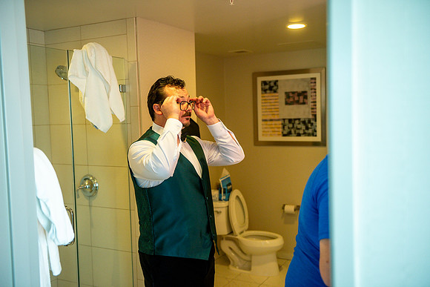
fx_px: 454
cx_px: 215
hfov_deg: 50.7
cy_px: 144
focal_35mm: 38
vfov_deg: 35.1
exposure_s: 1/250
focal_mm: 38
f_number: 2.8
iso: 1250
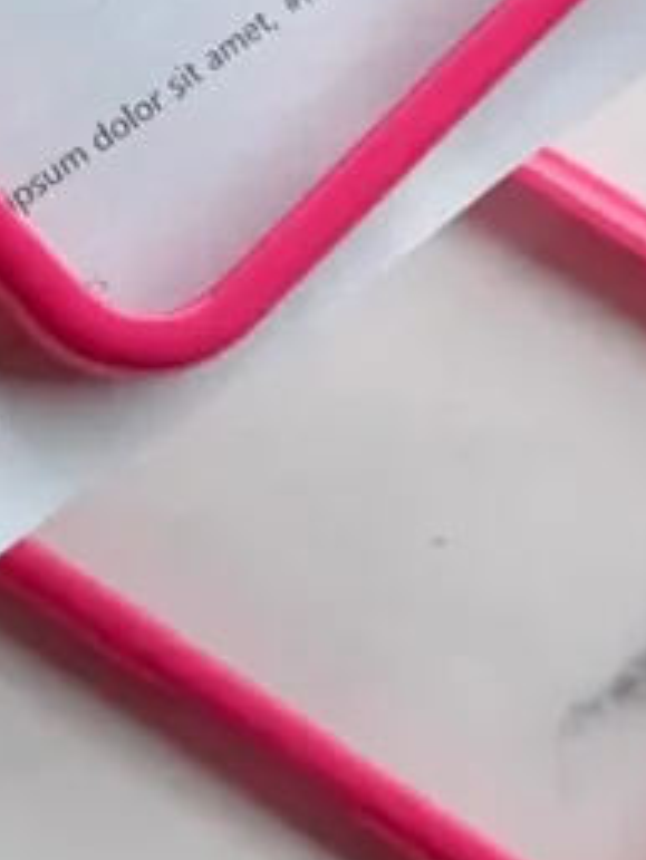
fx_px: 4749
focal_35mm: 191
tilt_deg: -75.1
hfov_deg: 7.6
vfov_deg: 10.1
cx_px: -388
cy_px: -361
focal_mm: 6.76
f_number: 1.78
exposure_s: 1/762
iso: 80
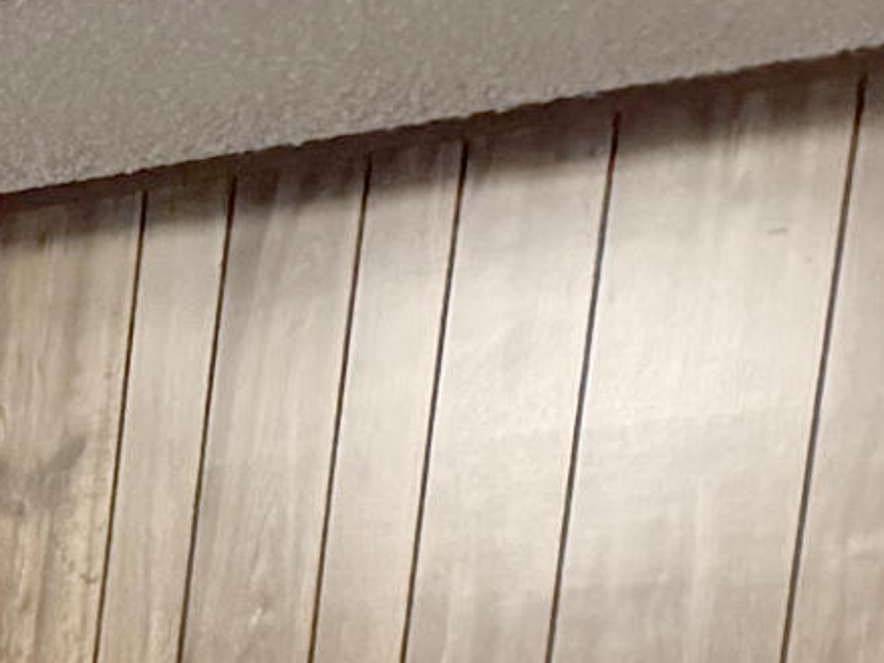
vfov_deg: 8.1
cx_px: -2112
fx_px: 4187
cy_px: 1773
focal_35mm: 164
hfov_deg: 8.8
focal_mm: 6.76
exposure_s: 1/60
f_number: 1.78
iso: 640
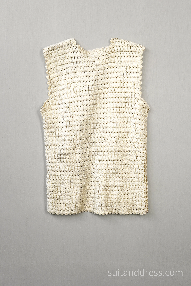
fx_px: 382
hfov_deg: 28.1
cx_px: 96
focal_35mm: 48
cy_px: 143
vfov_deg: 41.1
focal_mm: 32
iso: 320
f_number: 7.1
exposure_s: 1/80
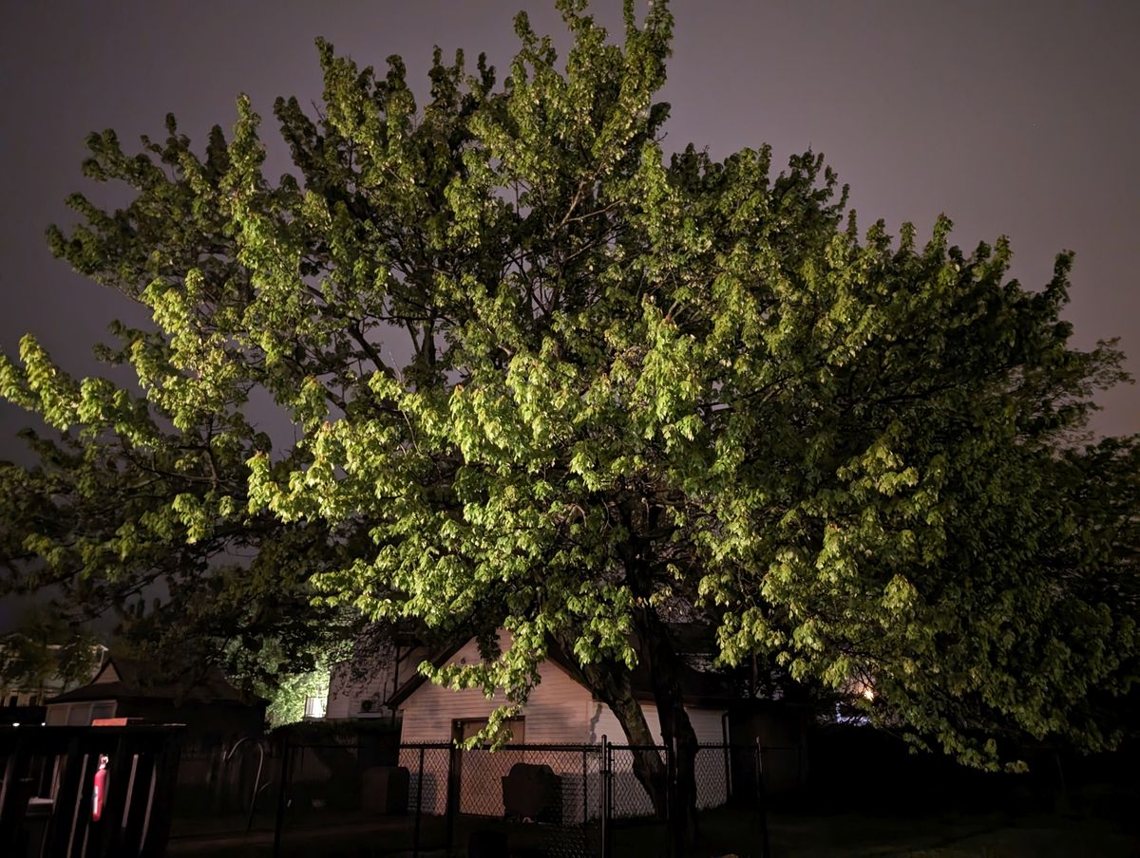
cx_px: 570
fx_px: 792
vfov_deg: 57.0
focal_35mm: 24
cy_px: 429
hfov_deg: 71.5
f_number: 1.68
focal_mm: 6.9
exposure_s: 1/2.87
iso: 7812
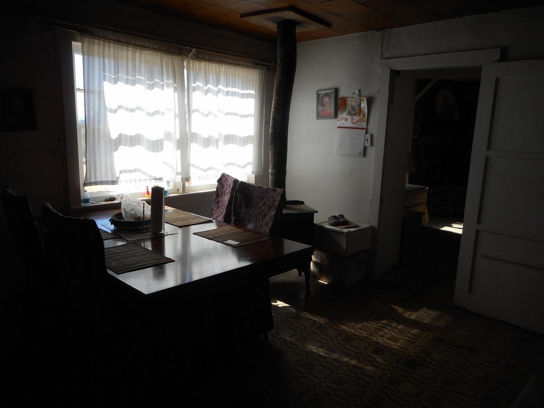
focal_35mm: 25
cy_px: 204
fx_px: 393
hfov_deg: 69.4
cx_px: 272
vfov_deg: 54.9
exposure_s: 1/200
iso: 80
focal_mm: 4.5
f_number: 3.7
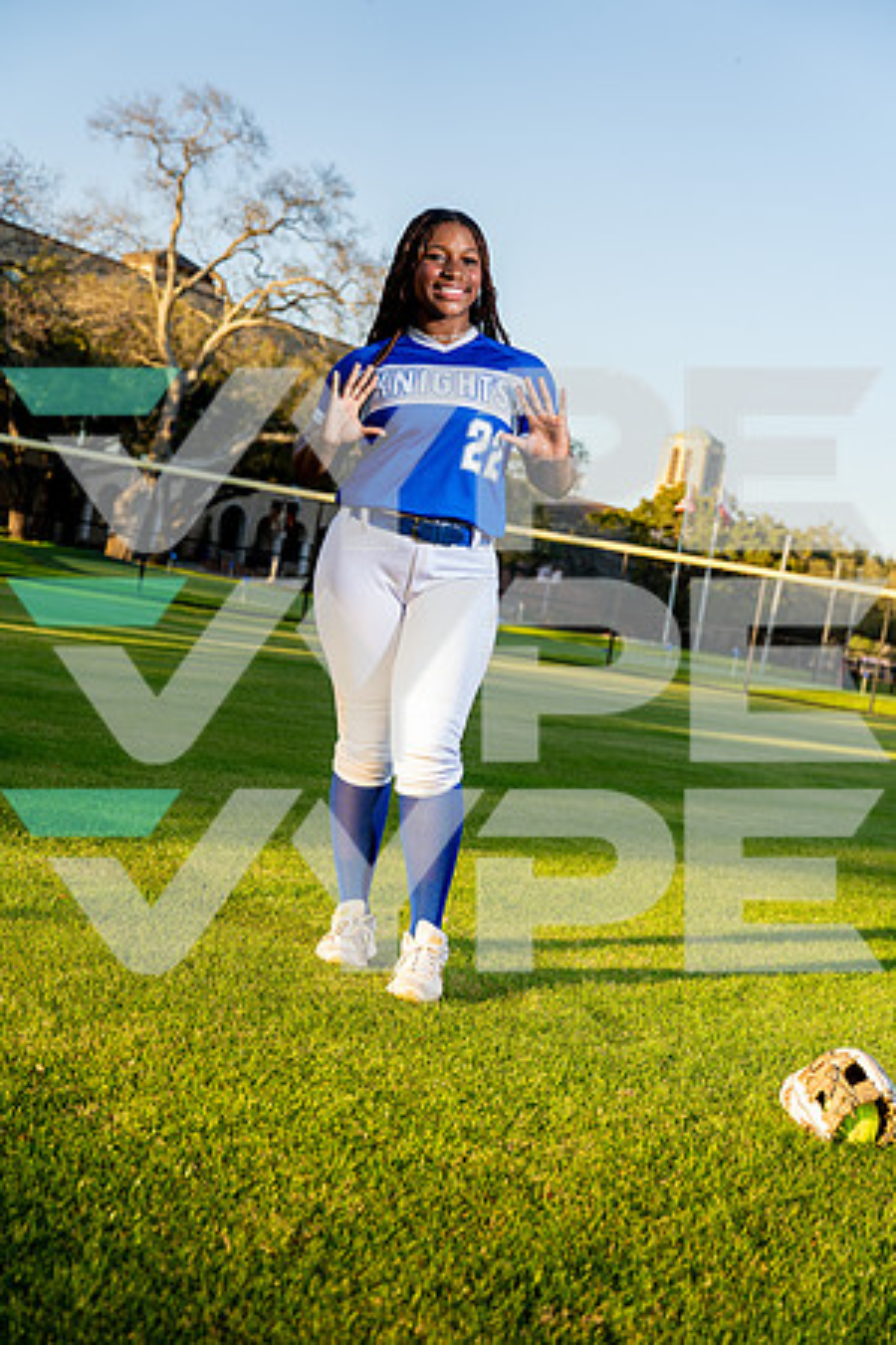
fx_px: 1755
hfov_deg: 28.6
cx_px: 448
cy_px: 672
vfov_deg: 41.9
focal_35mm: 47
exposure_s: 1/250
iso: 100
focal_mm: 47
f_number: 4
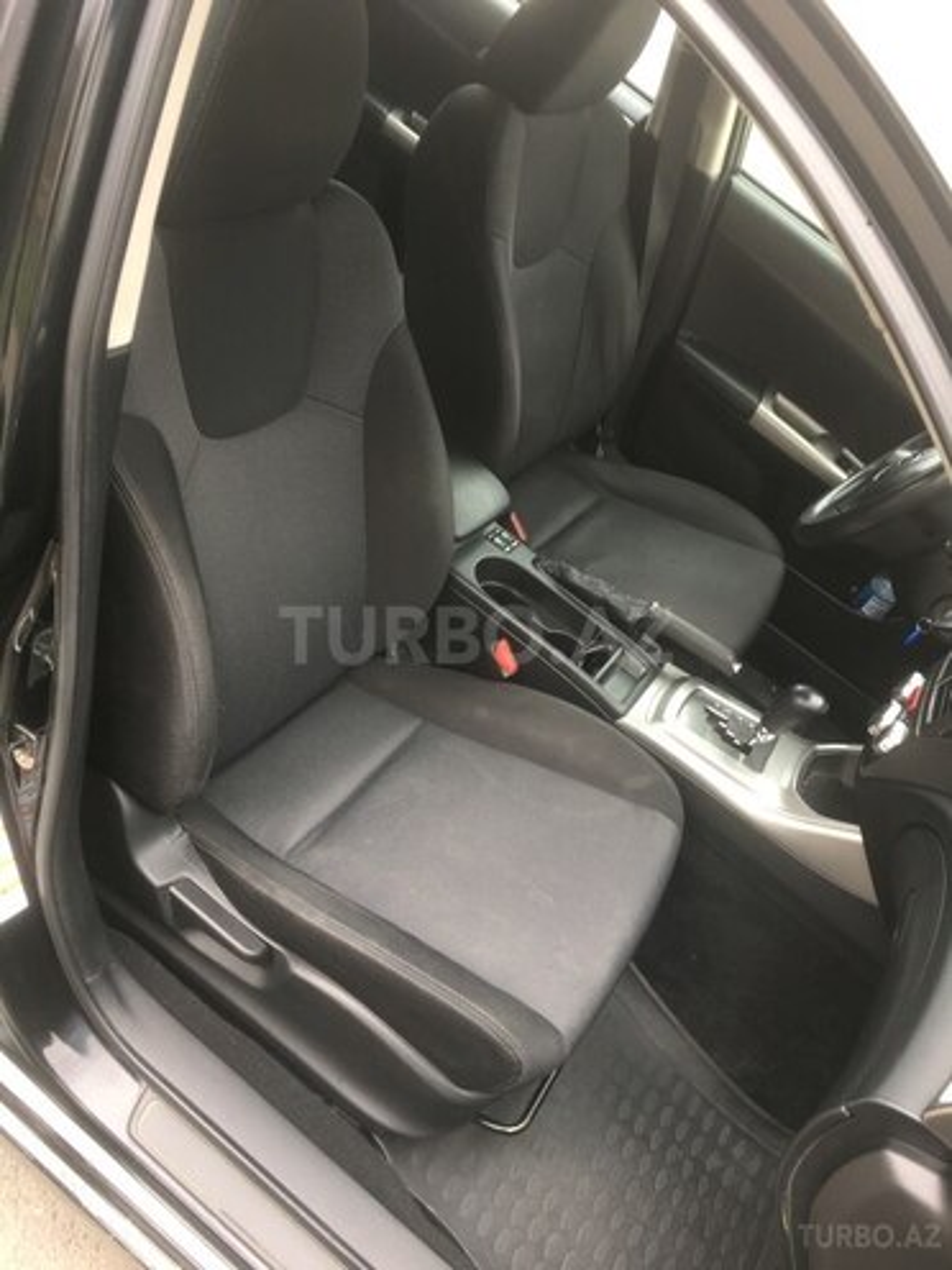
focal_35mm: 29
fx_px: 1063
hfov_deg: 48.2
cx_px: 476
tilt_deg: -38.7
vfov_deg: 61.7
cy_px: 635
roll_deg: -32.7
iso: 25
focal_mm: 4.15
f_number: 2.2
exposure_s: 1/50
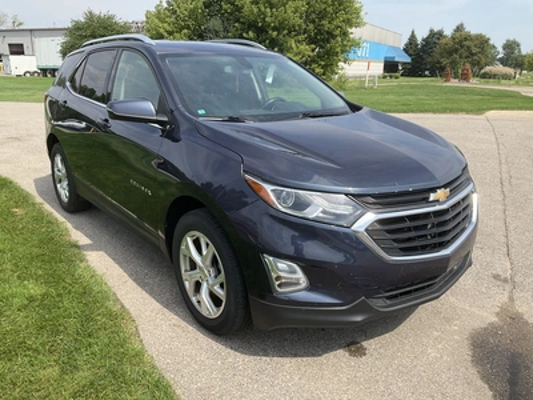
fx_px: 447
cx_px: 266
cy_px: 200
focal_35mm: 29
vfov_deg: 48.2
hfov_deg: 61.7
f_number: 1.8
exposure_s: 1/1168
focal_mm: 3
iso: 25
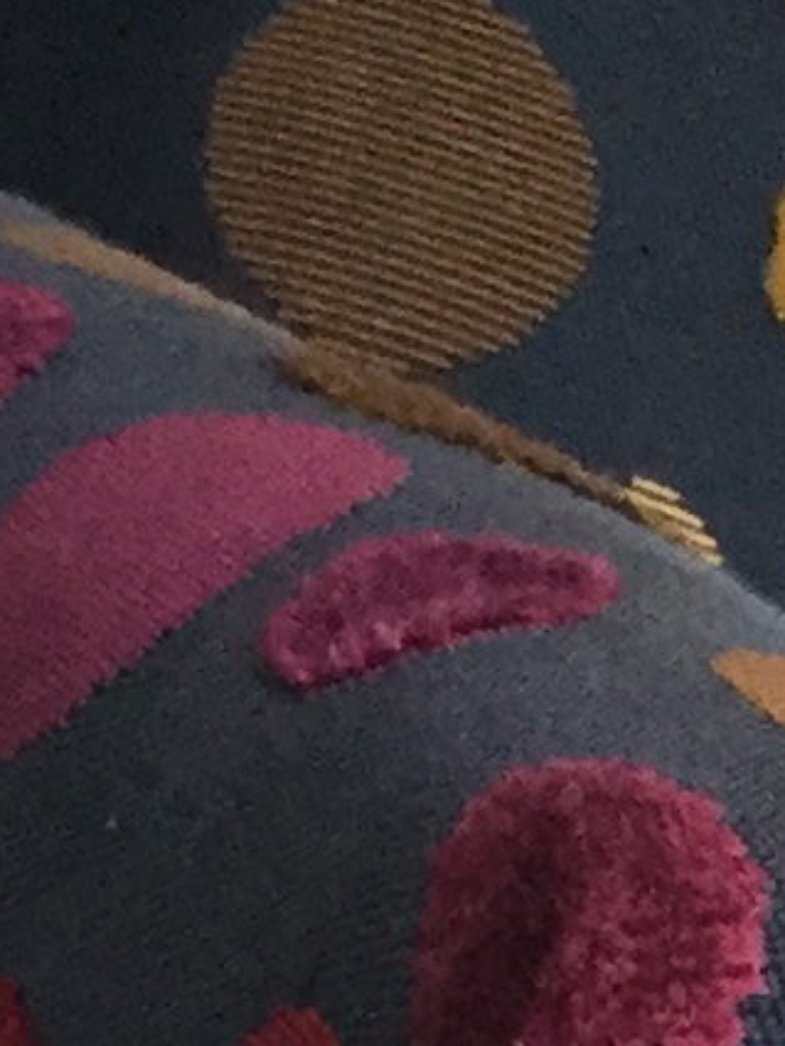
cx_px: 1267
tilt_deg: -14.1
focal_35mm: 238
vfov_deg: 7.4
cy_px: 3113
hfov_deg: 6.2
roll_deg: -29.0
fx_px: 7193
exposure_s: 1/33
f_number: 2.4
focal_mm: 3.3
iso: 125
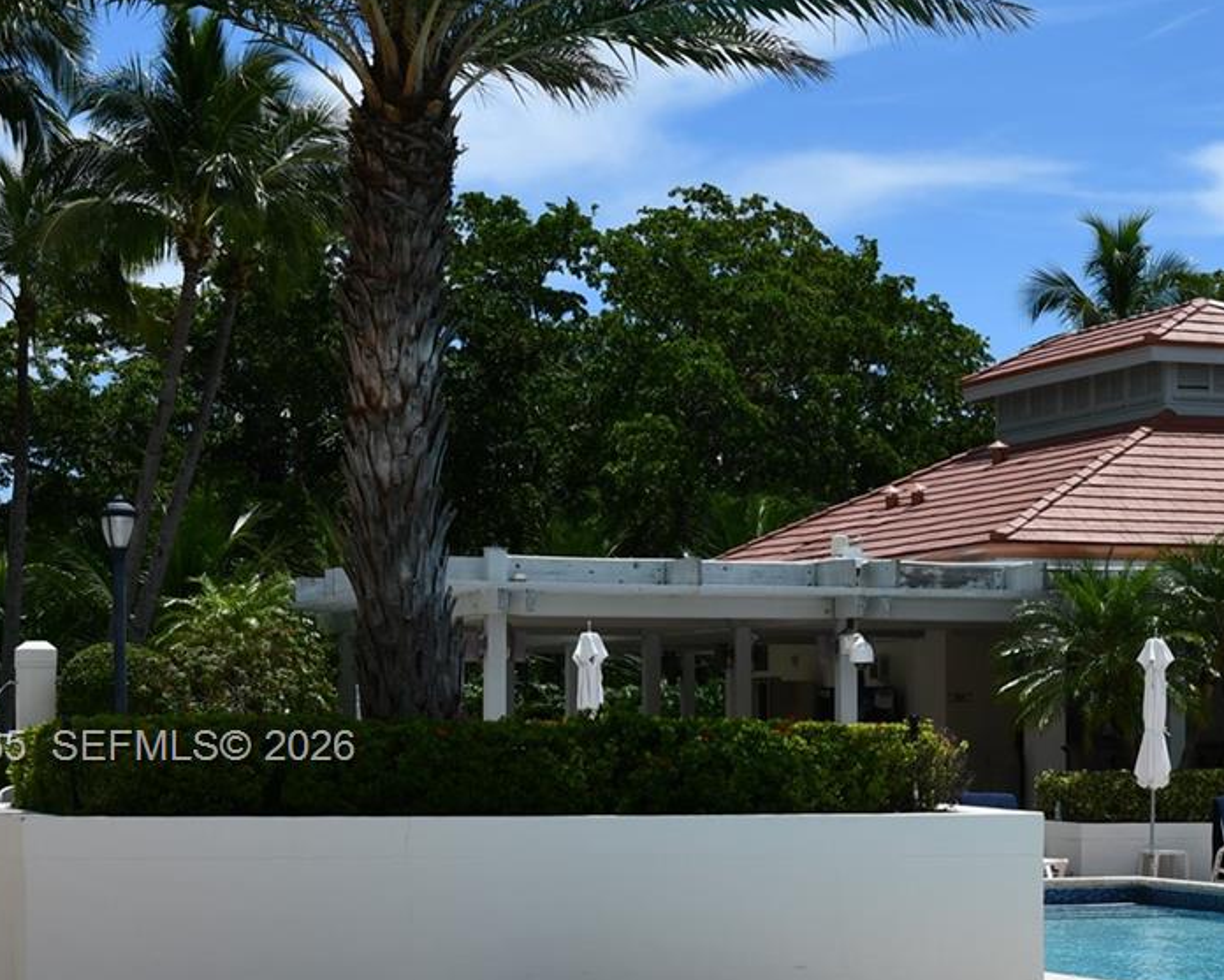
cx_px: 1215
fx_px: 3514
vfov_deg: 15.8
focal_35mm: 97
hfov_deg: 19.2
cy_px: 750
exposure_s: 1/400
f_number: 10
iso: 100
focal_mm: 30
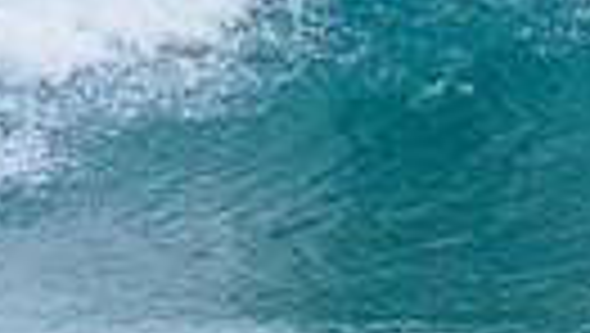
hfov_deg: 0.9
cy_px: -254
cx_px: 338
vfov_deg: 0.5
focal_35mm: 2320
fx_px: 36332
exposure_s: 1/2000
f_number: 5.6
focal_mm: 500
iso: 450
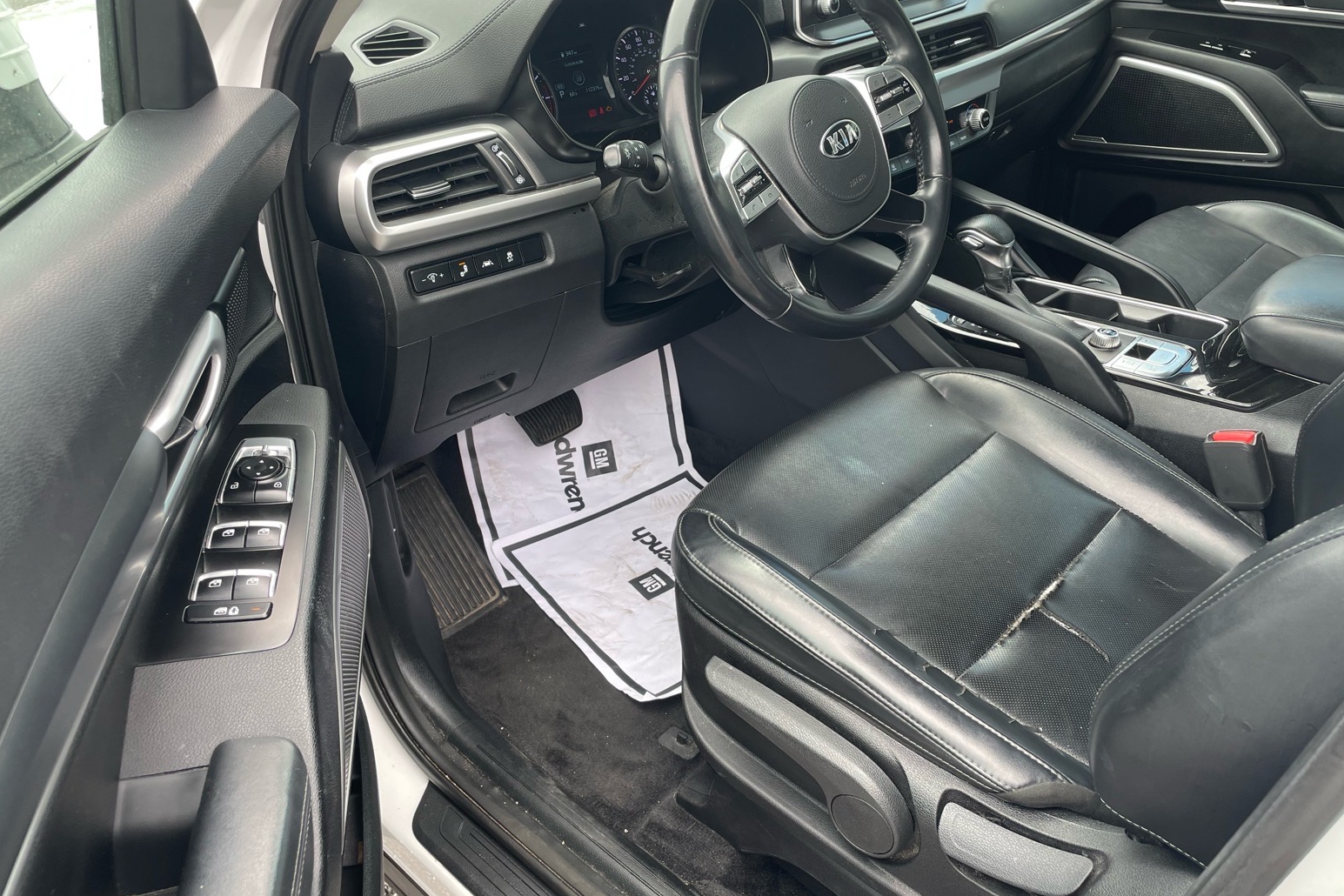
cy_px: 419
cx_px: 673
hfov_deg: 65.5
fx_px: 1045
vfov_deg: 46.4
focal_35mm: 28
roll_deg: +2.8
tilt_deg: -28.8
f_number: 1.6
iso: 32
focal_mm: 4.2
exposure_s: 1/125
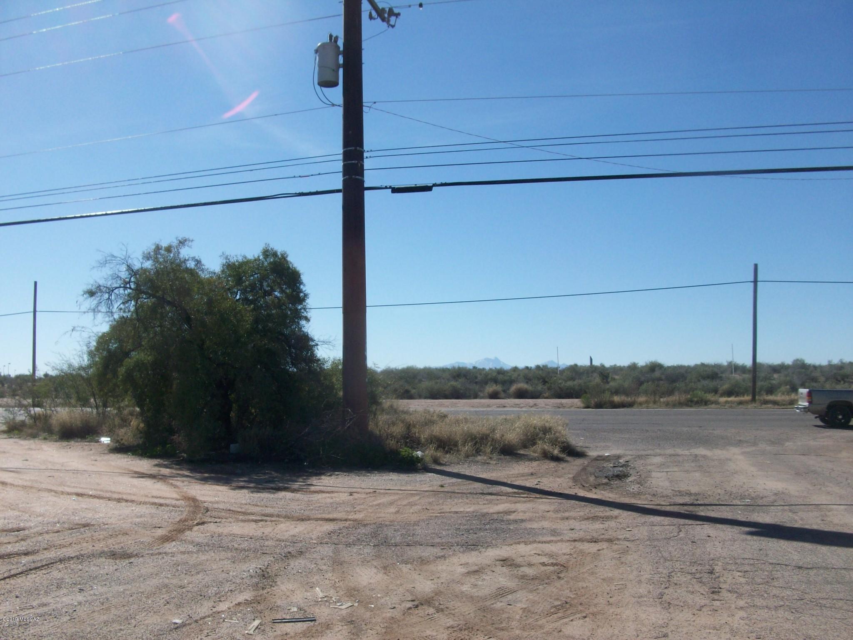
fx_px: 838
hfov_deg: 54.0
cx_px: 426
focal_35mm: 34
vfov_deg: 41.8
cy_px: 320
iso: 64
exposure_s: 1/482
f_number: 5.5
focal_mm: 5.7
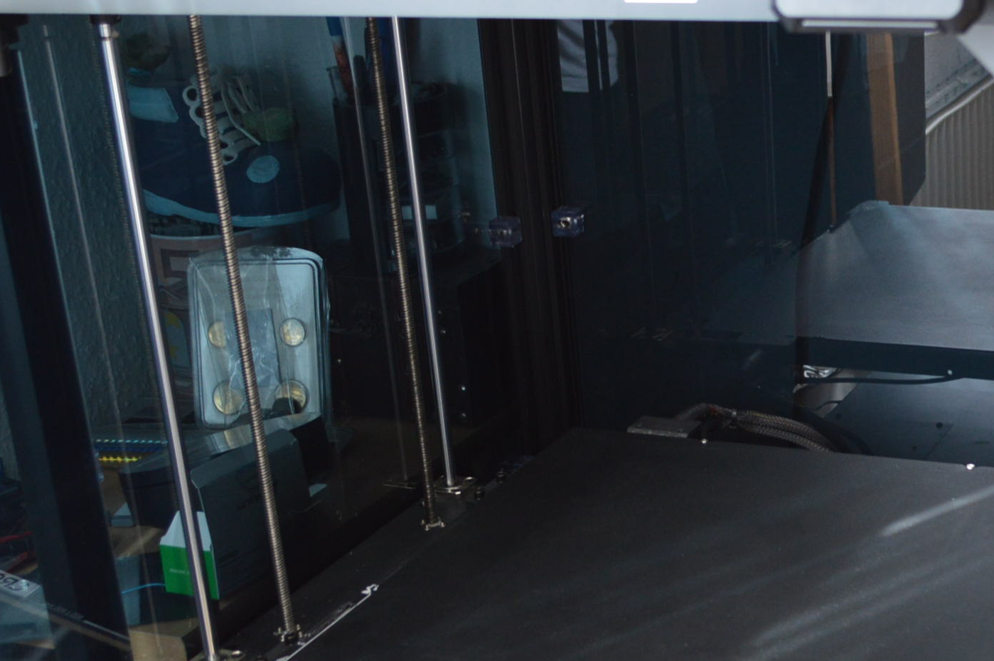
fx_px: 1959
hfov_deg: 28.1
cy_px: 466
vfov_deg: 19.1
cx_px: 718
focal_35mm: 71
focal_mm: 22
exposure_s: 1/15
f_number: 4
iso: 400
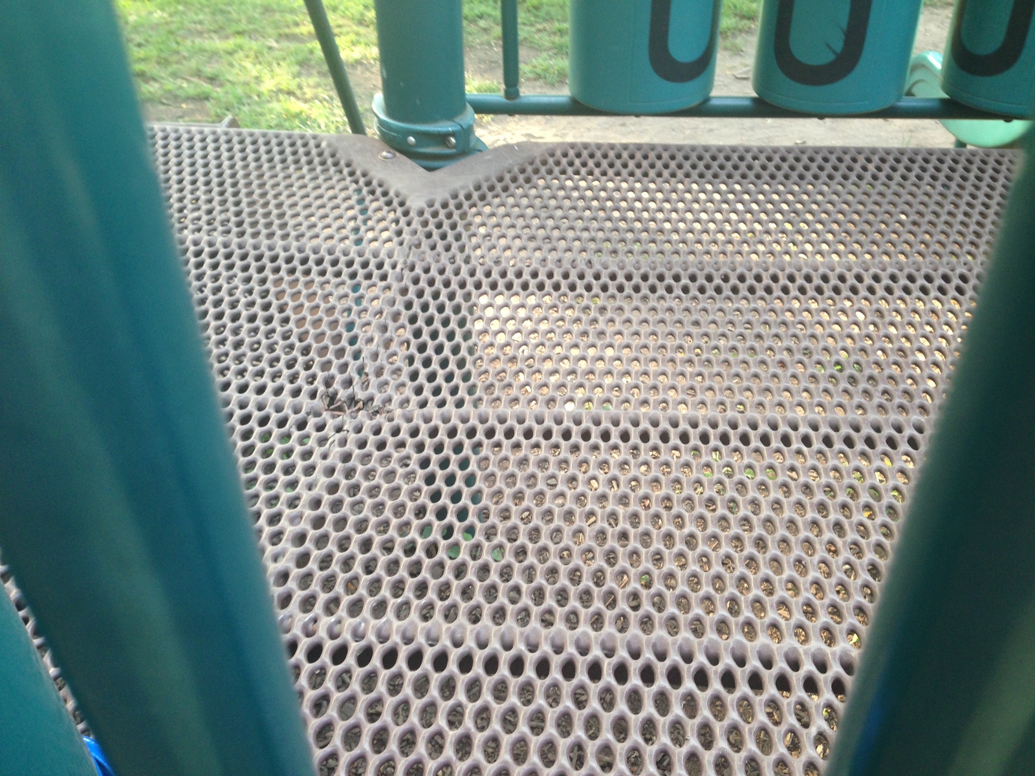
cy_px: 388
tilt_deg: -37.5
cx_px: 518
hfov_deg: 55.4
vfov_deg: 42.9
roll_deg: +1.9
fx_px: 987
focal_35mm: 33
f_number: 2.4
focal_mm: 4.12
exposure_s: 1/24
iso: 50
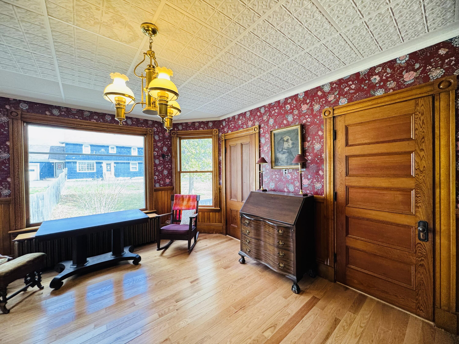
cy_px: 172
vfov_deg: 85.7
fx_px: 186
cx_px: 230
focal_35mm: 14
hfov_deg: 102.1
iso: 160
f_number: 2.2
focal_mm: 2.22
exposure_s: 1/120
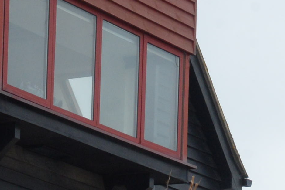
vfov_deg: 4.5
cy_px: 518
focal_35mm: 295
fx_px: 2336
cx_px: 50
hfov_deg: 7.0
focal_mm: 46
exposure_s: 1/640
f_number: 11
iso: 800
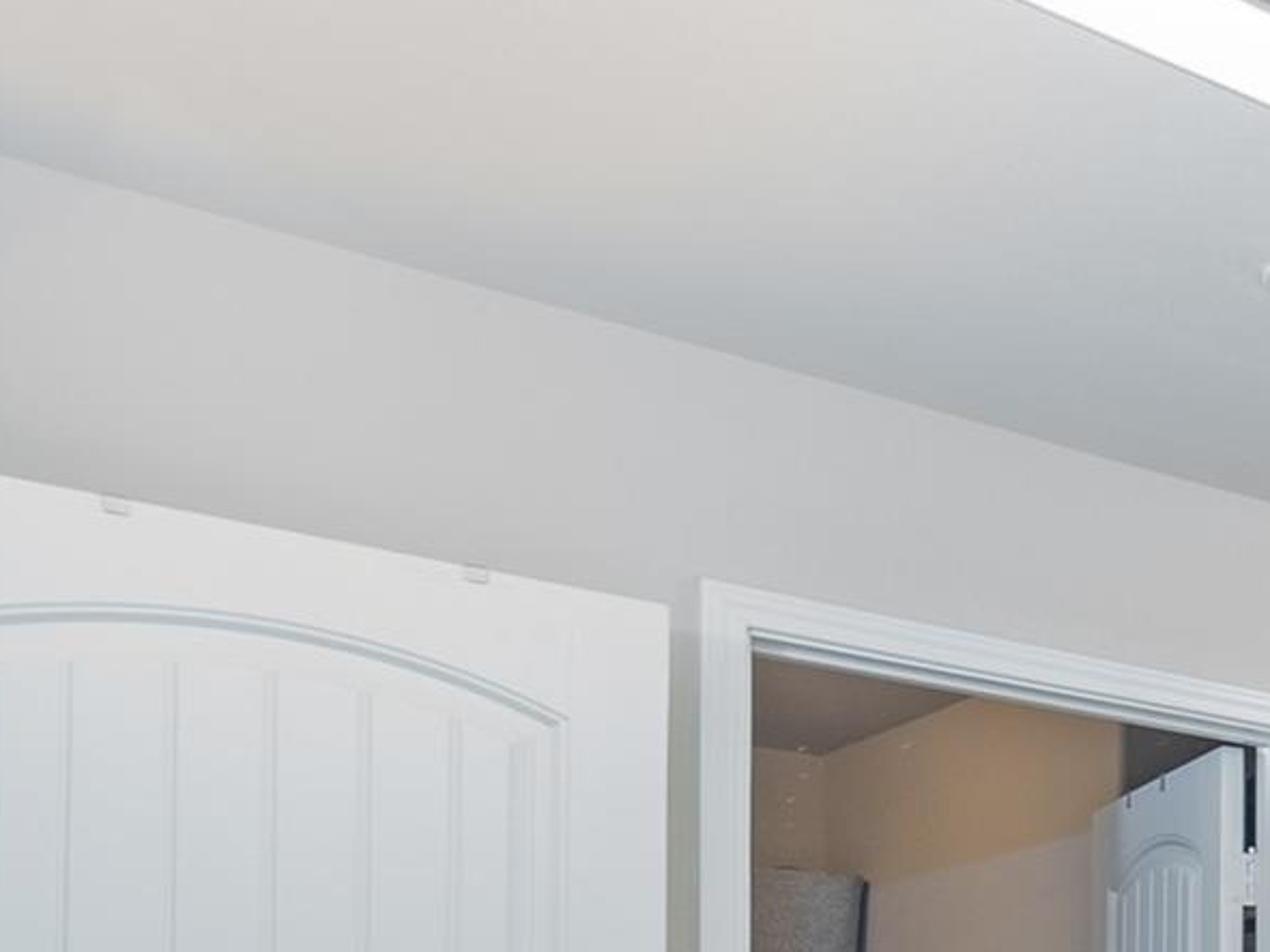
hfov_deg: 24.3
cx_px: 2119
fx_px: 1834
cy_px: 1217
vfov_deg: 25.3
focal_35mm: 50
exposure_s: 1/40
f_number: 8
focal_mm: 10
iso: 320
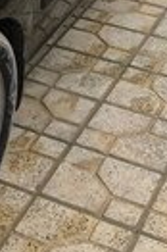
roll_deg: +1.7
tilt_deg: -21.8
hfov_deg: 11.3
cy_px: -60
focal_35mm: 114
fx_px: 795
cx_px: -107
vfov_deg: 17.1
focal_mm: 4.15
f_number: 2.2
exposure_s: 1/838
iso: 32
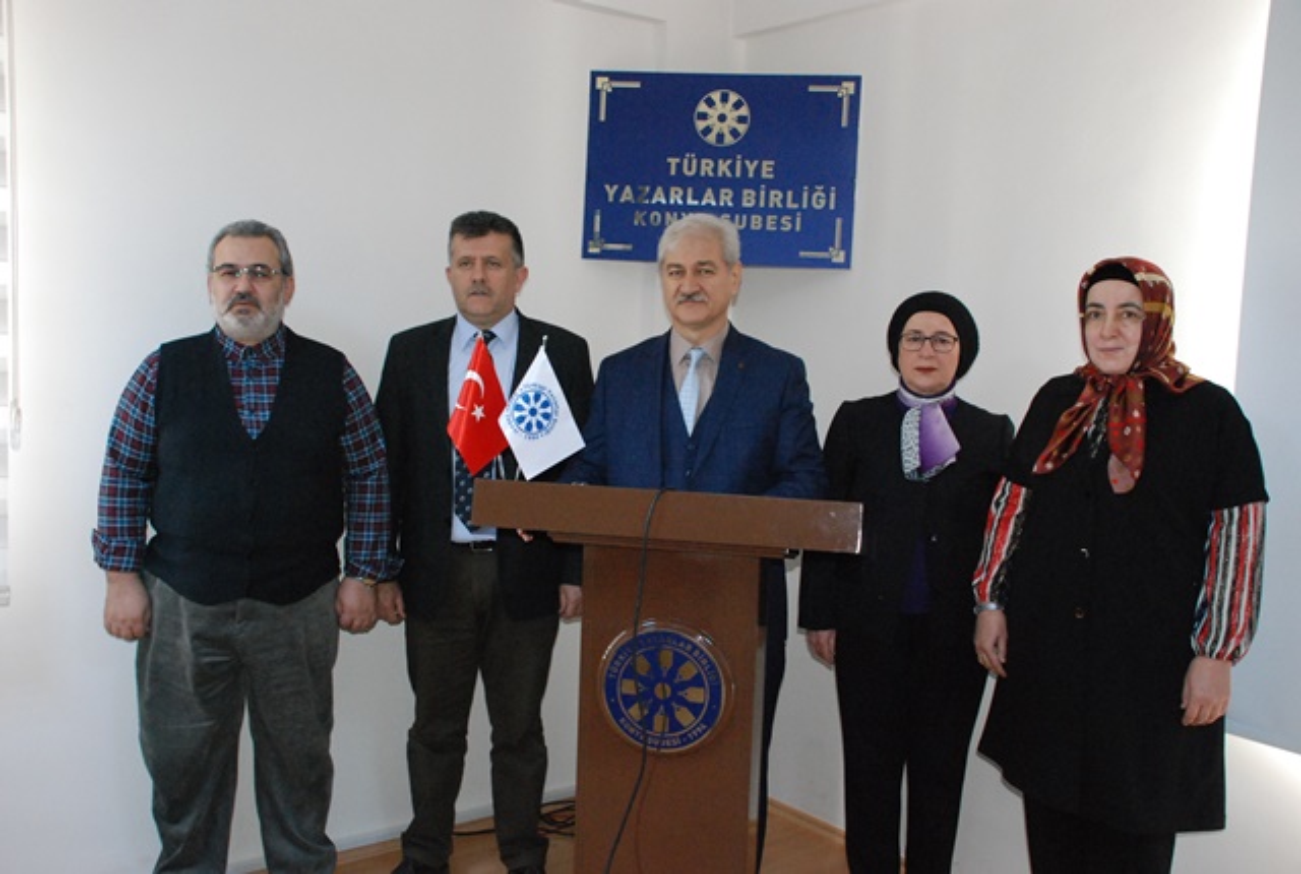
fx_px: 1304
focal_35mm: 36
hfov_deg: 53.0
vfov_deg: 37.1
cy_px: 437
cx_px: 650
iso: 1600
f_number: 5
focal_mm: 24
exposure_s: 1/60
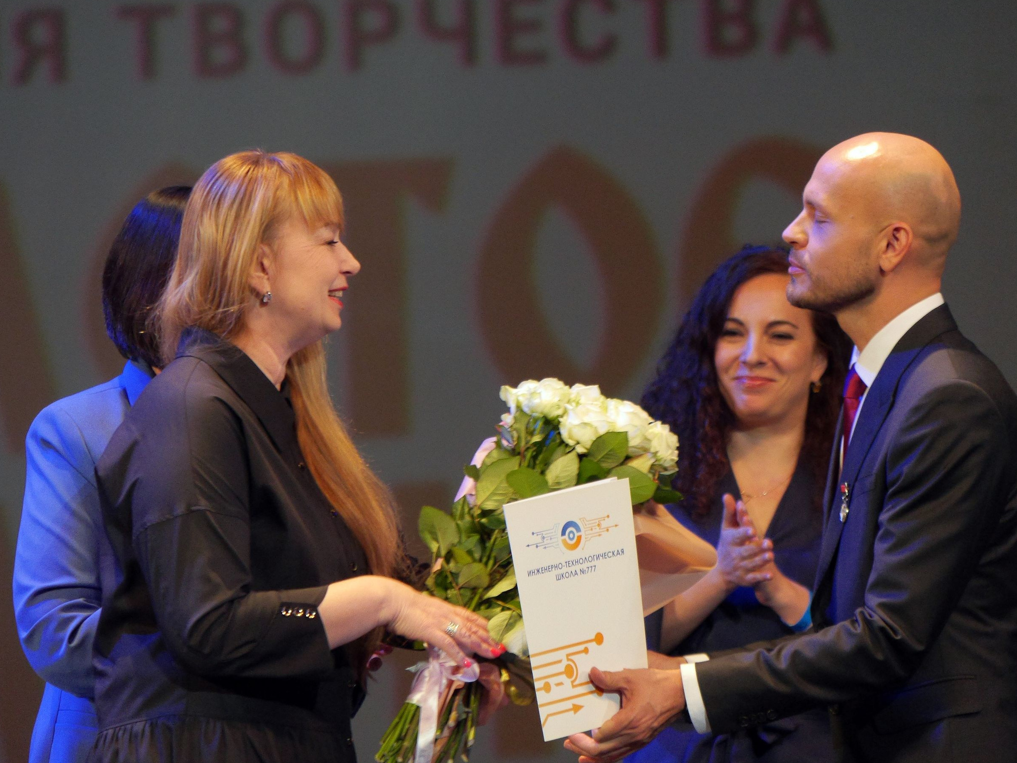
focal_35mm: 561
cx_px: 575
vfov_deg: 2.7
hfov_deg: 3.5
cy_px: 315
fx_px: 16483
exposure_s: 1/160
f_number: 5.2
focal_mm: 228
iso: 1600
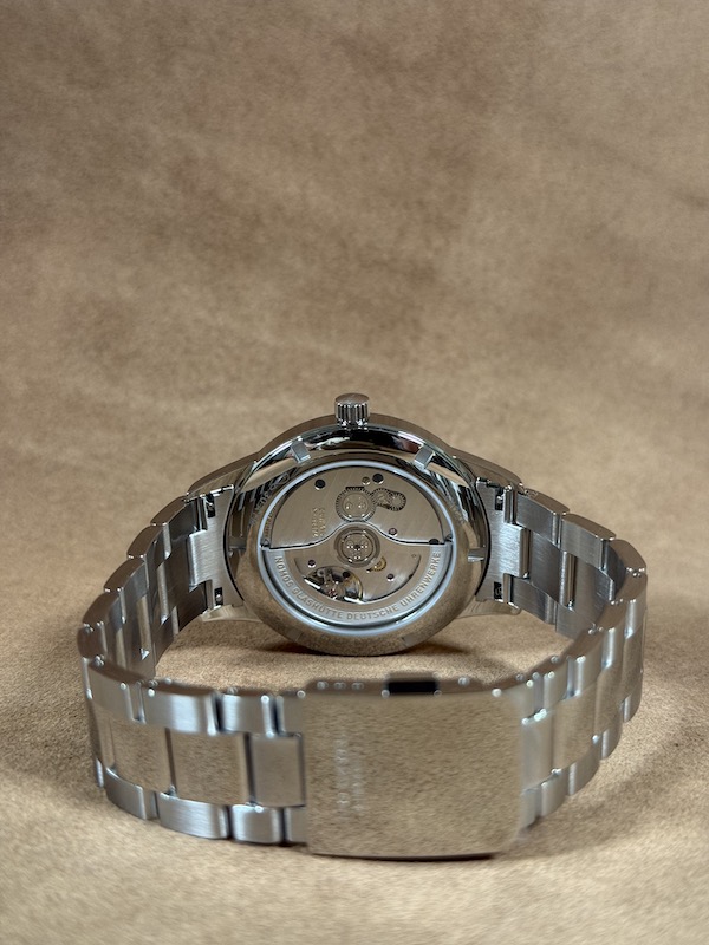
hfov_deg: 30.3
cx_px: 354
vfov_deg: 39.7
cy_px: 472
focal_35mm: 48
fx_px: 1311
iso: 160
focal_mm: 6.76
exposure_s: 1/60
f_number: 1.78
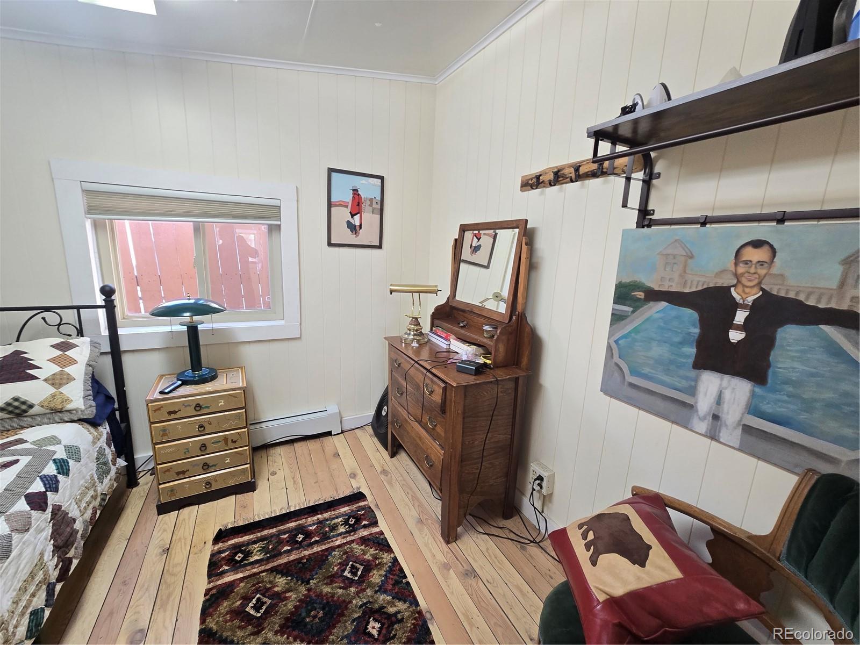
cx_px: 430
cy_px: 322
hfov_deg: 106.2
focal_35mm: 13
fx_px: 323
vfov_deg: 89.9
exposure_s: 1/60
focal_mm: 2.2
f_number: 2.2
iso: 160
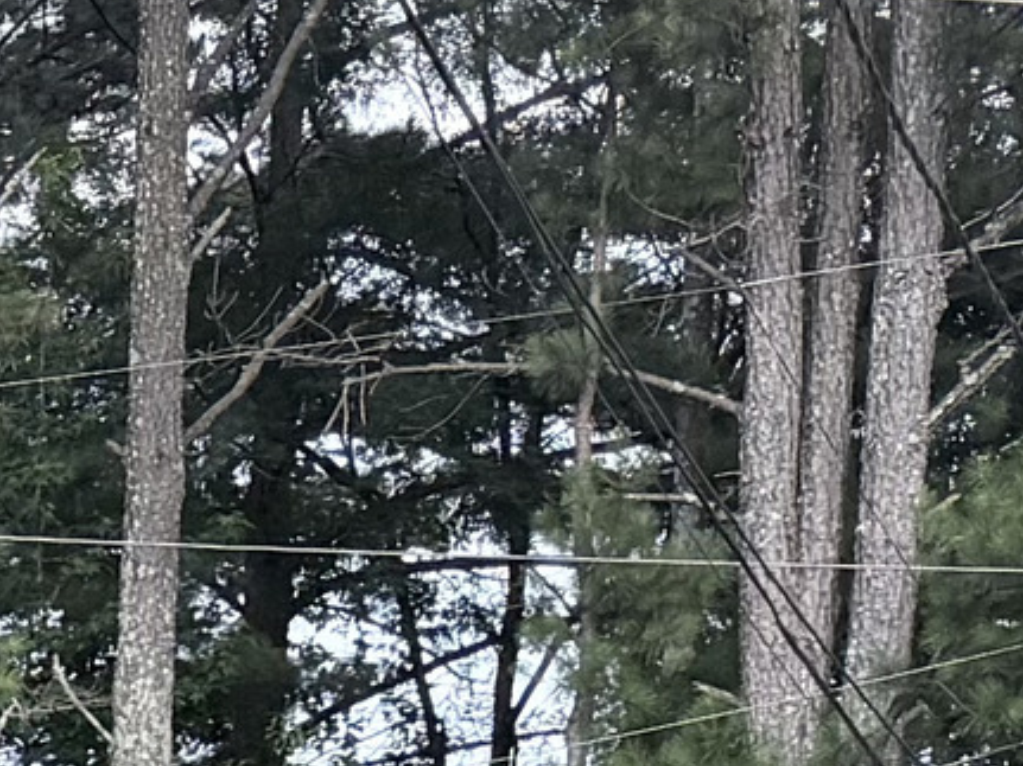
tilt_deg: -3.2
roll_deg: +1.8
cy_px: 2317
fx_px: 5052
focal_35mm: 171
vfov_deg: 7.6
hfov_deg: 8.9
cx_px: -2281
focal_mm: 6.76
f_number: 1.78
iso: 100
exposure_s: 1/868
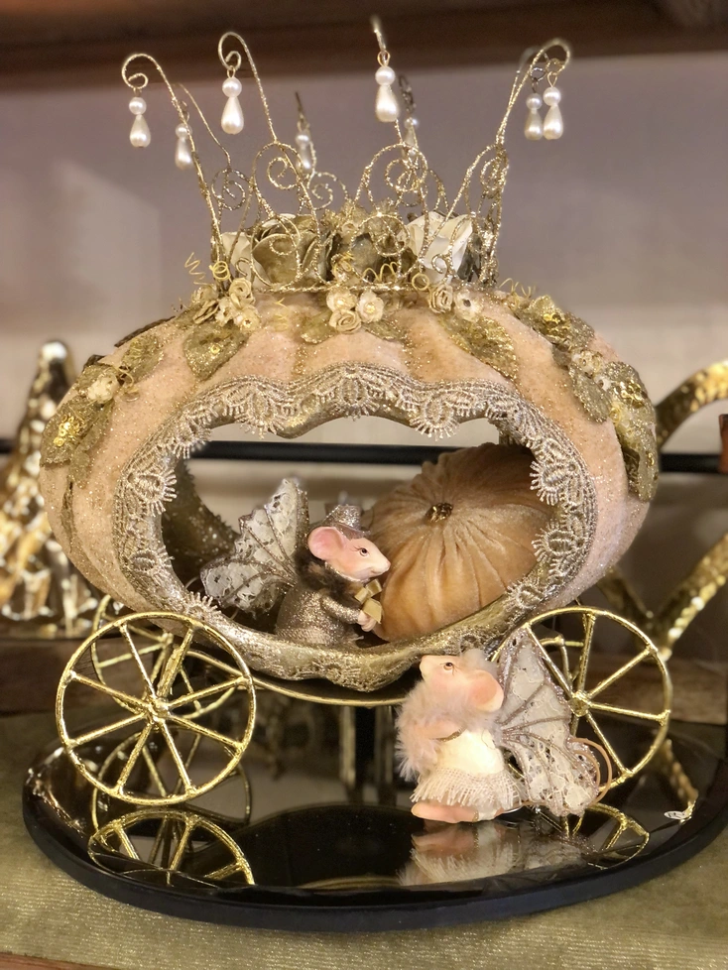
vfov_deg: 36.8
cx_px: 364
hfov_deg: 28.0
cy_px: 485
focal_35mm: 52
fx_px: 1457
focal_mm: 6
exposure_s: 1/13
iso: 160
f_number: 2.4
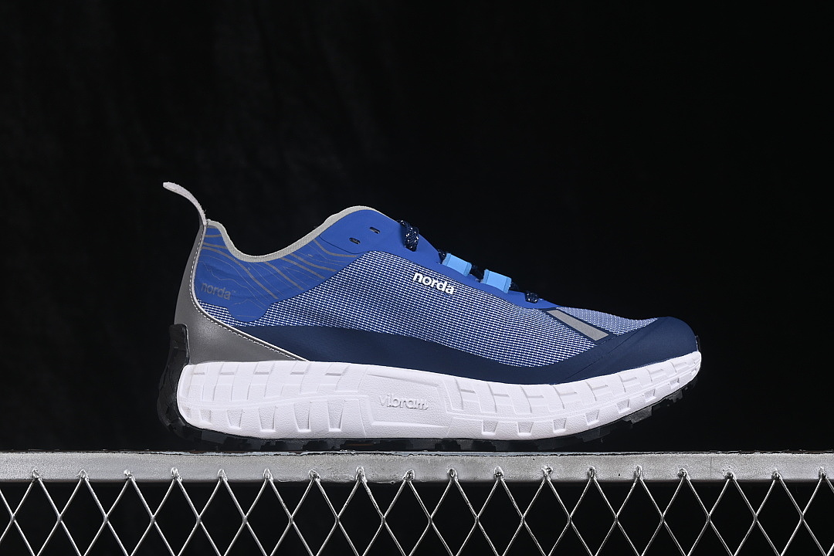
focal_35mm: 75
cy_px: 278
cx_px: 417
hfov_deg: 27.0
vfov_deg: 18.2
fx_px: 1737
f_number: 8
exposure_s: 1/80
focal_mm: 50
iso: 160
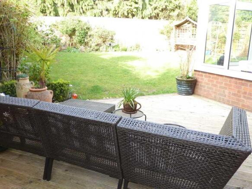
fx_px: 218
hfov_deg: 60.0
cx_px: 126
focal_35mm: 30
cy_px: 94
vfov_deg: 46.8
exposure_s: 1/60
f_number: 3.5
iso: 200
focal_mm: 5.4
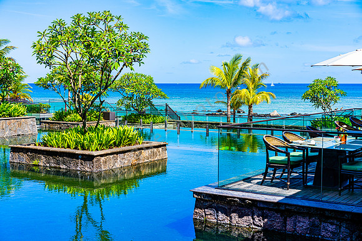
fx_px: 553
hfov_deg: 36.2
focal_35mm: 55
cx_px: 181
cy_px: 120
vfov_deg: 24.6
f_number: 9
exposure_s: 1/500
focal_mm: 55
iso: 200
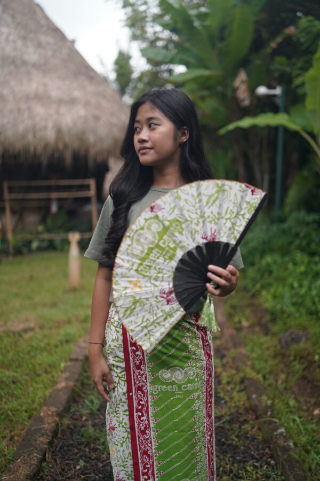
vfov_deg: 54.4
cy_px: 240
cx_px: 160
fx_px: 467
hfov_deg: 37.9
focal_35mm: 35
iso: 400
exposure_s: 1/250
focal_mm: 35
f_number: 1.4
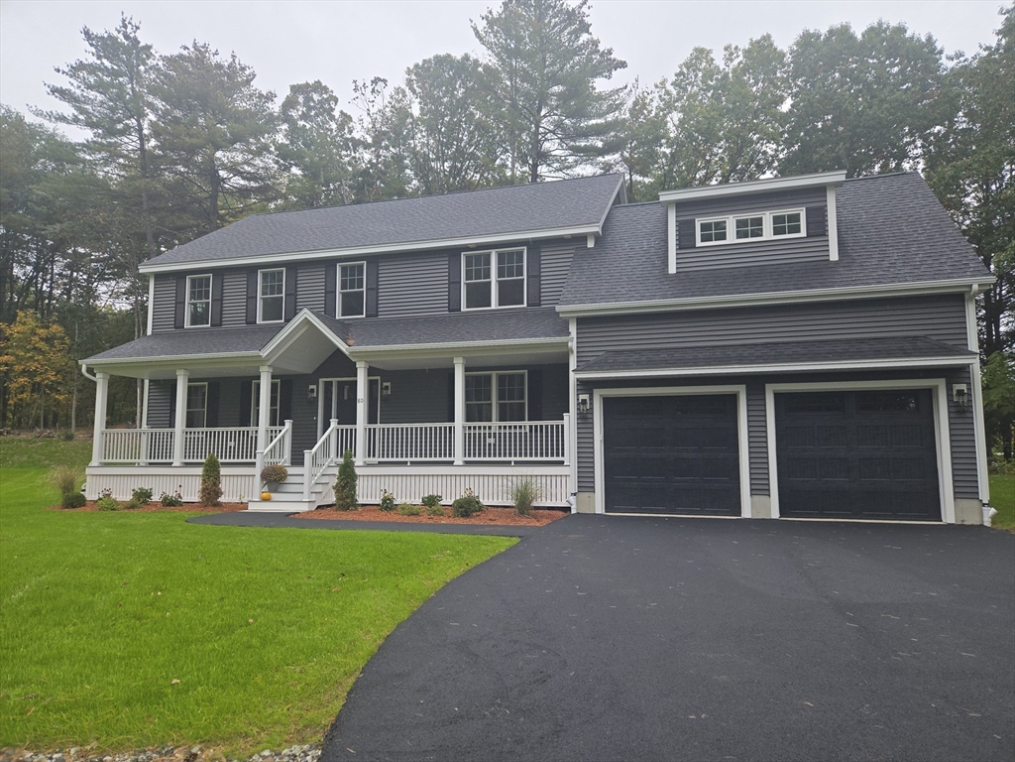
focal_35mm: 23
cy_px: 381
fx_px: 674
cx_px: 508
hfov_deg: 73.9
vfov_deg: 58.9
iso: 25
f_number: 1.8
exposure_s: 1/411
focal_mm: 5.4
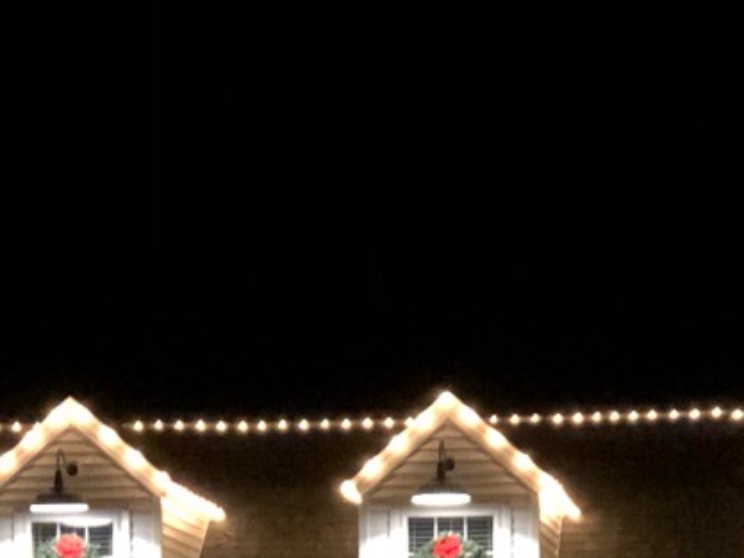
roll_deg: -0.1
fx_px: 4407
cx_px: 484
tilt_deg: -1.2
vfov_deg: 7.1
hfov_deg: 9.6
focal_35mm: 205
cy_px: 901
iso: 800
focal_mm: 6.6
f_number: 2.8
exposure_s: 1/30
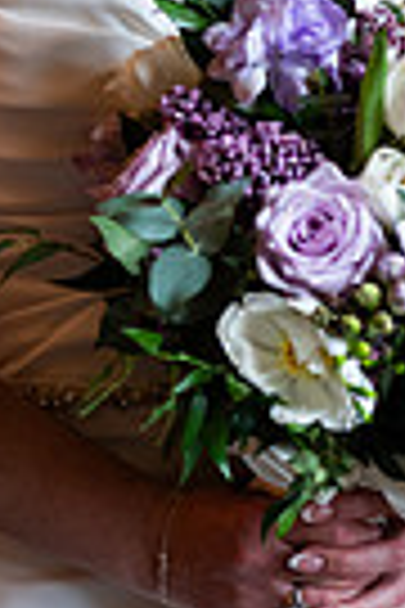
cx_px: 189
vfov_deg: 6.7
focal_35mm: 307
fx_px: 5180
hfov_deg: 4.5
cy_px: -54
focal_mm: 92
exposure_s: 1/160
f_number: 3.5
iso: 400
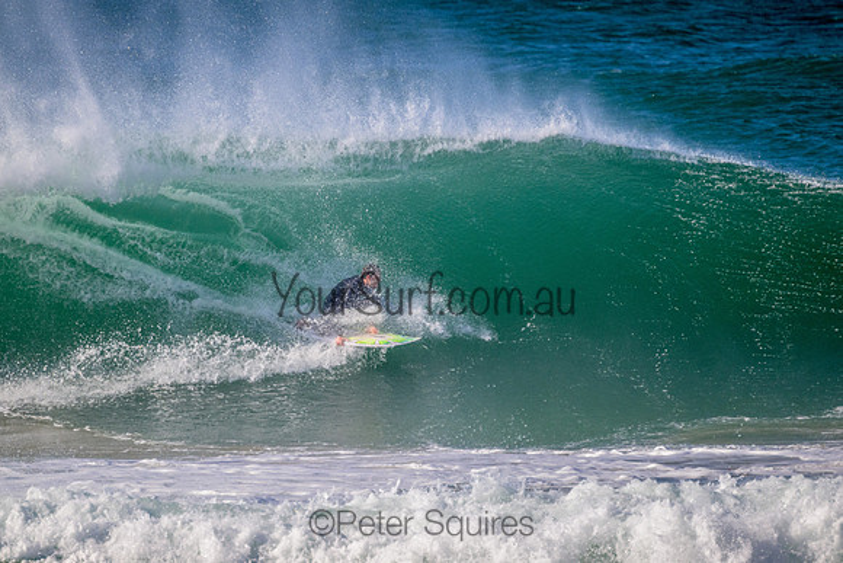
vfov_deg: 1.7
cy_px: 282
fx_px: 18737
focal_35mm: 800
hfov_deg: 2.6
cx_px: 422
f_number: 11
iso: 1800
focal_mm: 800
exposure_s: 1/2000
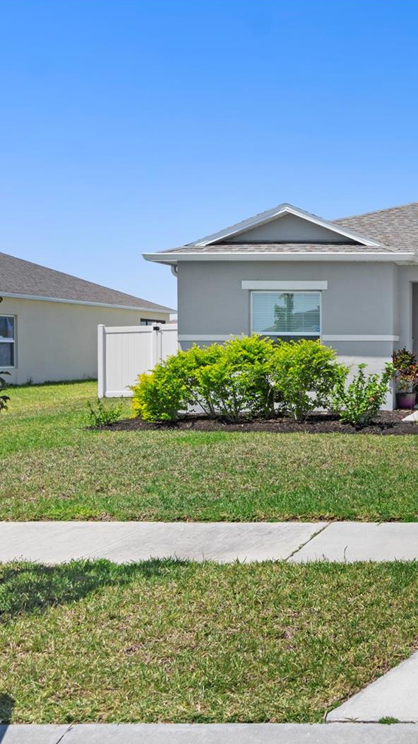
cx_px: 542
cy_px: 374
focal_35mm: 43
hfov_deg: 24.3
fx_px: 847
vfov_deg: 47.4
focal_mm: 18
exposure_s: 1/80
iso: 100
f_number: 8
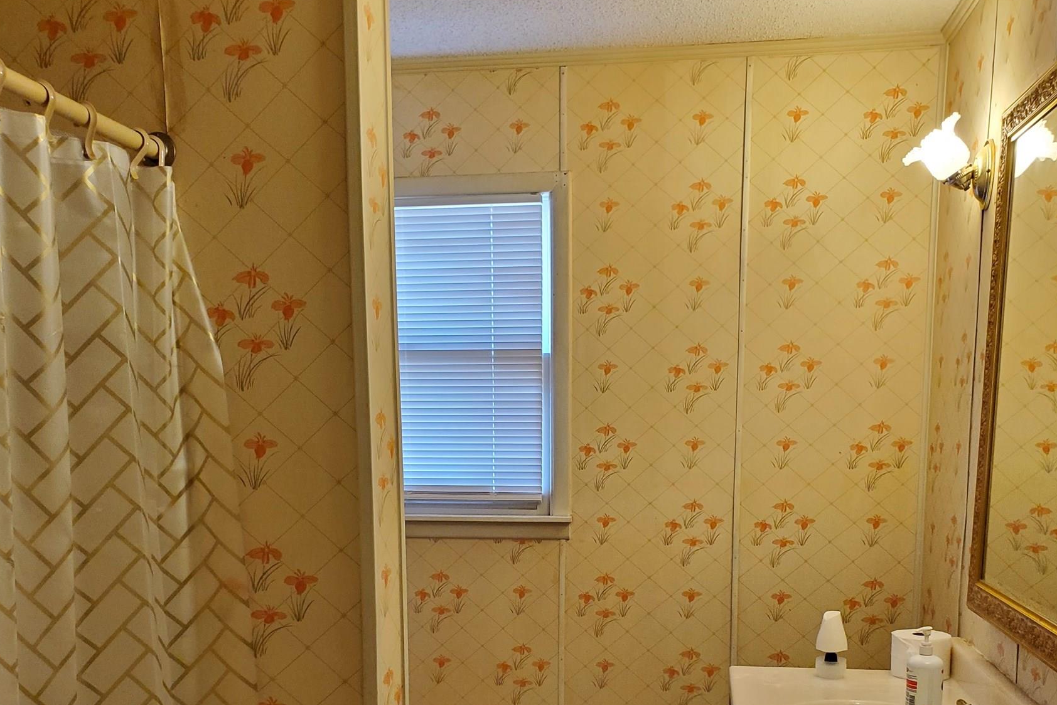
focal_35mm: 37
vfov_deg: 34.4
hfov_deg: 51.9
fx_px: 1086
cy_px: 604
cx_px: 533
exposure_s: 1/60
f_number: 2.4
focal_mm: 4.3
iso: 250
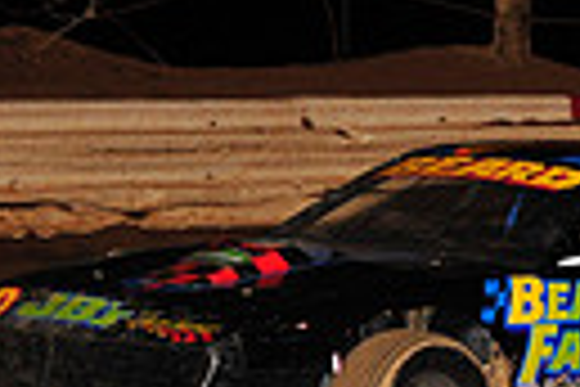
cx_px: 1030
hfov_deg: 5.6
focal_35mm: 361
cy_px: 248
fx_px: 5816
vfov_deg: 3.8
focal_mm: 80
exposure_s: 1/250
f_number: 6.3
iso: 800
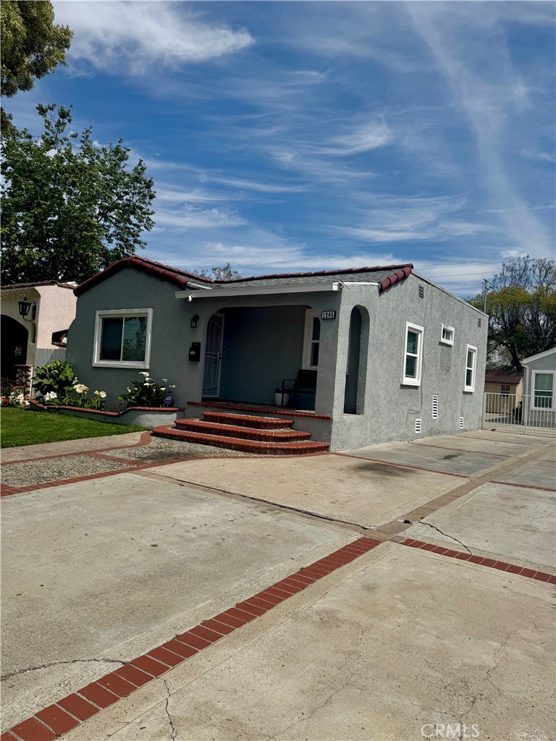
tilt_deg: +2.7
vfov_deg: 71.6
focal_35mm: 24
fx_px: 514
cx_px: 278
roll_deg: -3.6
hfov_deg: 56.8
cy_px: 370
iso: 80
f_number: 1.78
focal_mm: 6.76
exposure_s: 1/9009
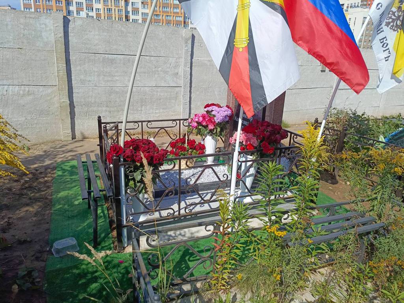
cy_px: 152
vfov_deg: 54.9
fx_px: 292
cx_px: 202
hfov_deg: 69.4
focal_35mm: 25
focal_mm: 4.76
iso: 118
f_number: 1.69
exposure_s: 1/1618
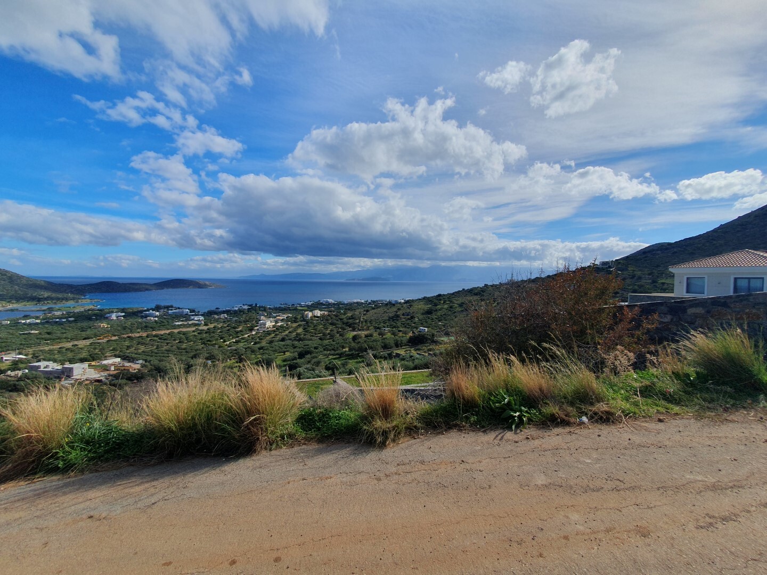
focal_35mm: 13
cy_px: 288
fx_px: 288
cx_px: 384
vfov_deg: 89.9
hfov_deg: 106.2
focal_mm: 1.8
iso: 50
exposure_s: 1/2104
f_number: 2.2
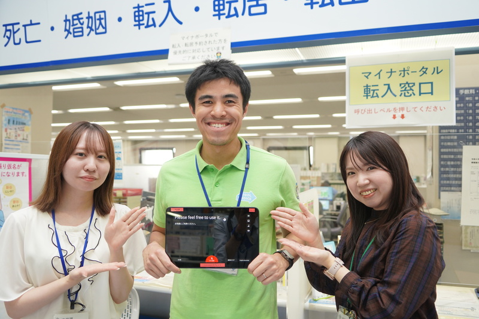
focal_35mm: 32
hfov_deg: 58.7
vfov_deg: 41.1
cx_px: 240
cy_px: 160
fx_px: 426
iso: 800
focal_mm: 32
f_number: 4
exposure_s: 1/160
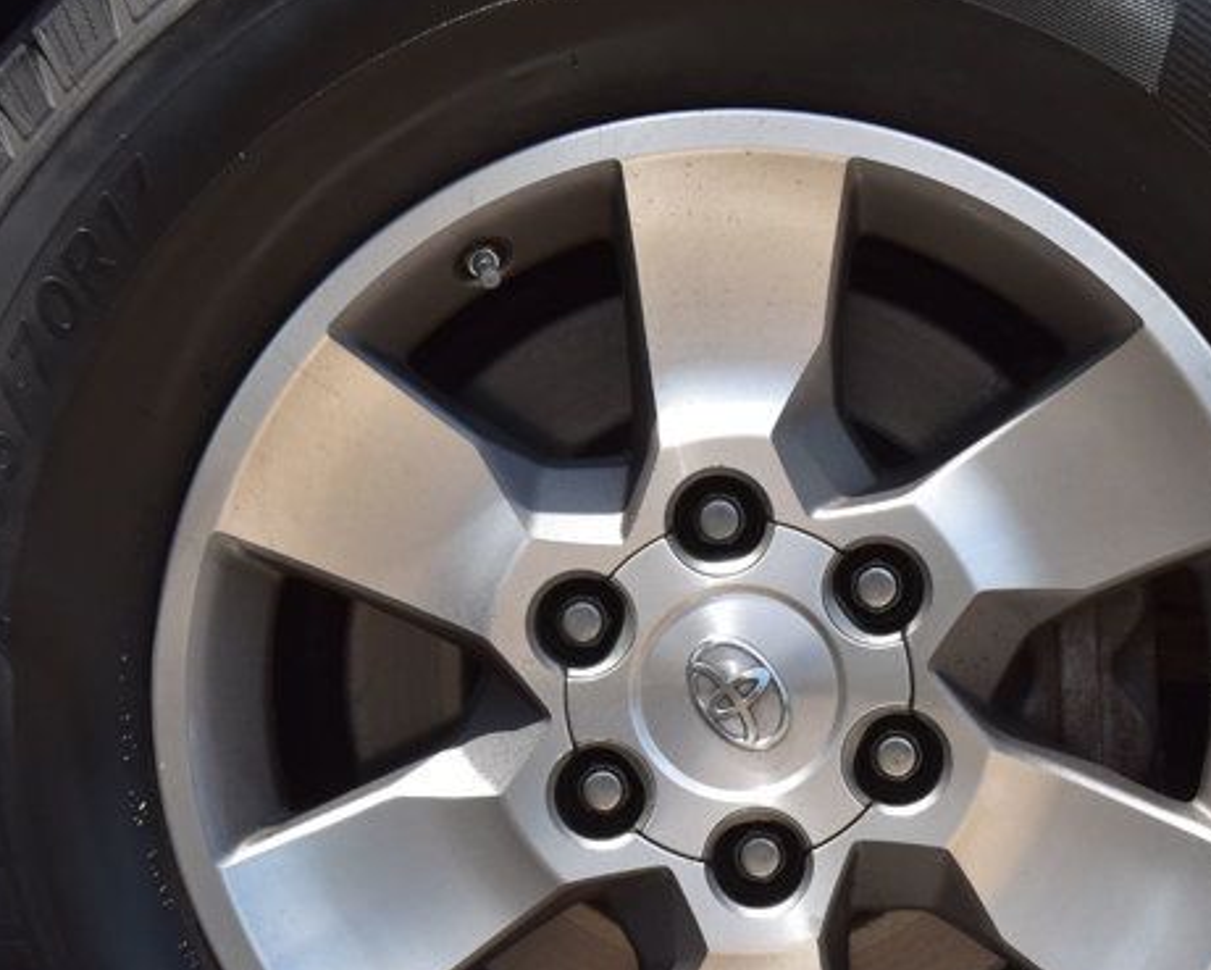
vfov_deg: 9.0
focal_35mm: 172
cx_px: 809
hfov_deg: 11.2
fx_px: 6167
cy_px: 586
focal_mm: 55
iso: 400
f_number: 11
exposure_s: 1/400
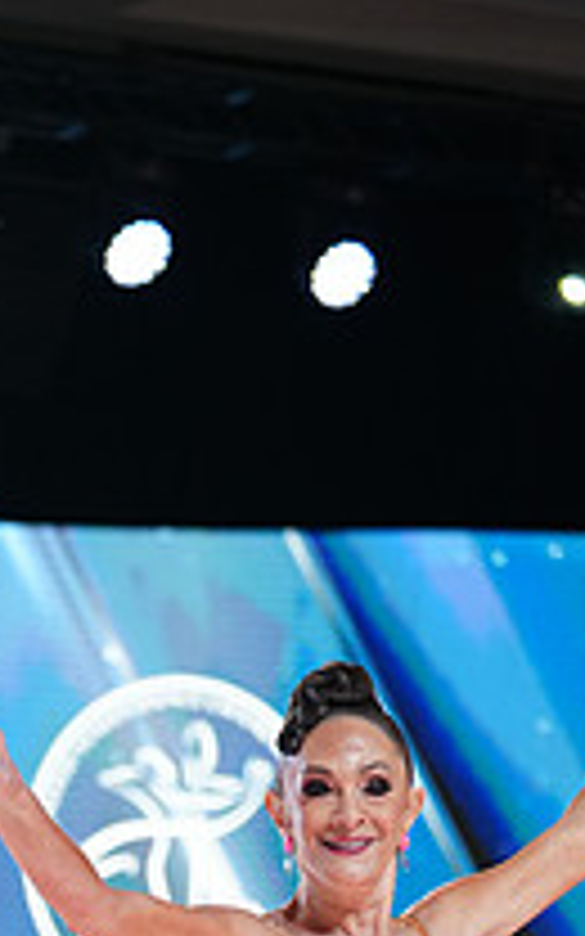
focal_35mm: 199
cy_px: 1287
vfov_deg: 10.3
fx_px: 5076
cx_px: -241
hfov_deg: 6.5
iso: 800
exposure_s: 1/400
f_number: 2.8
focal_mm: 70
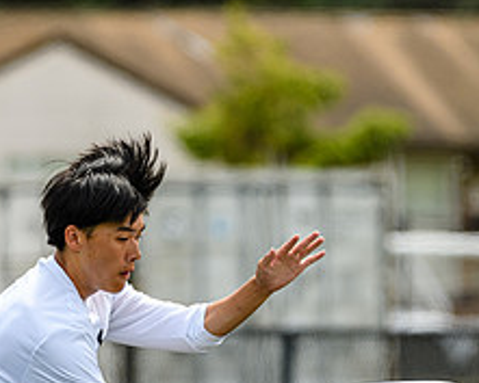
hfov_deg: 2.6
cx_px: 121
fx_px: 10467
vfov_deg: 2.1
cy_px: 280
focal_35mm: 738
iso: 100
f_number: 3.2
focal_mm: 200
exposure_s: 1/1250
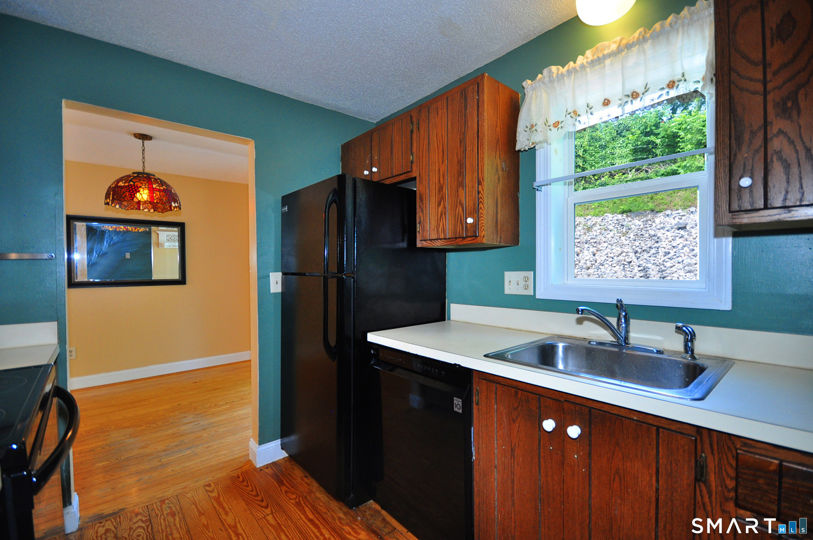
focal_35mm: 15
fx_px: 338
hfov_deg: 100.5
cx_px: 406
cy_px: 270
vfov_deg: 77.2
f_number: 4
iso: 500
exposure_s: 1/80
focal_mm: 10
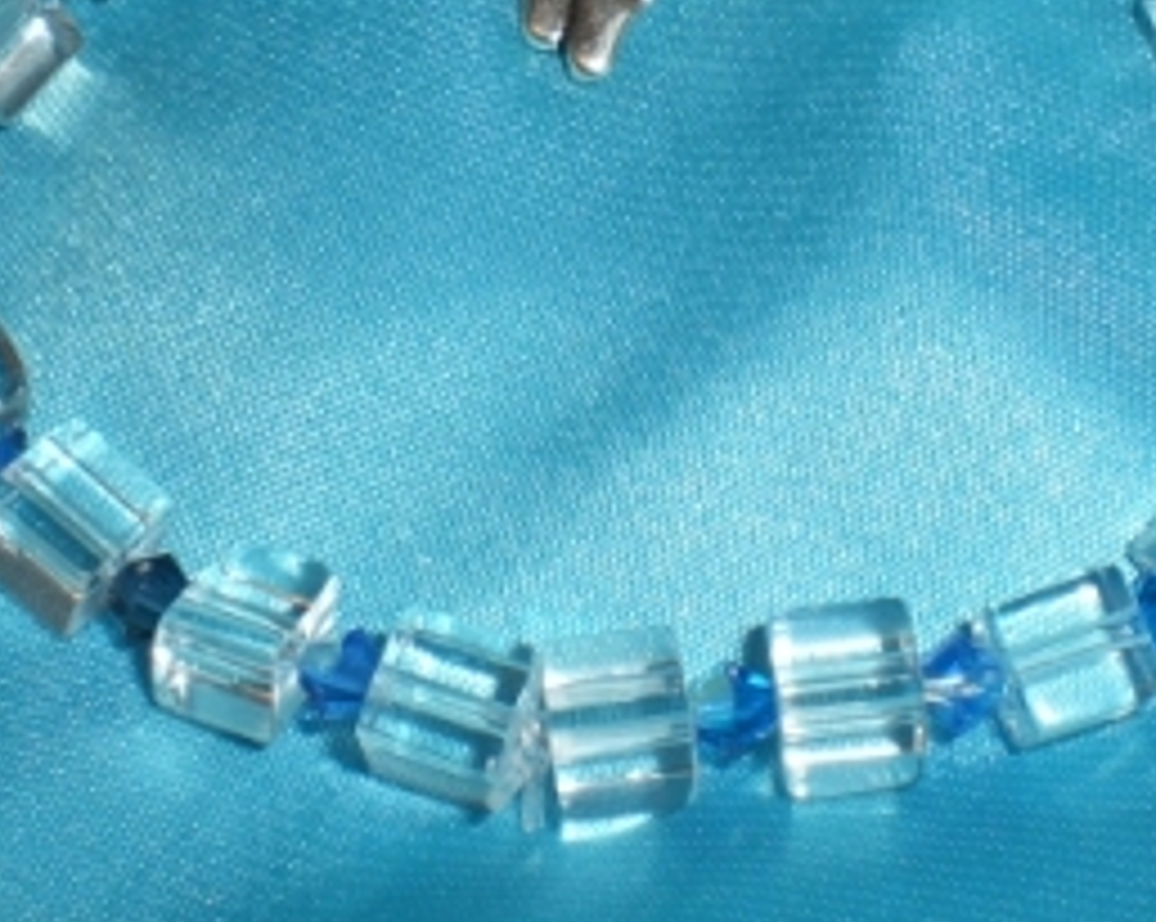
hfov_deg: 25.7
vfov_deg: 20.6
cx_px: 594
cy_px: 270
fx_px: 2529
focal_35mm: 74
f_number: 4.4
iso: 50
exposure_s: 1/30
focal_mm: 6.3
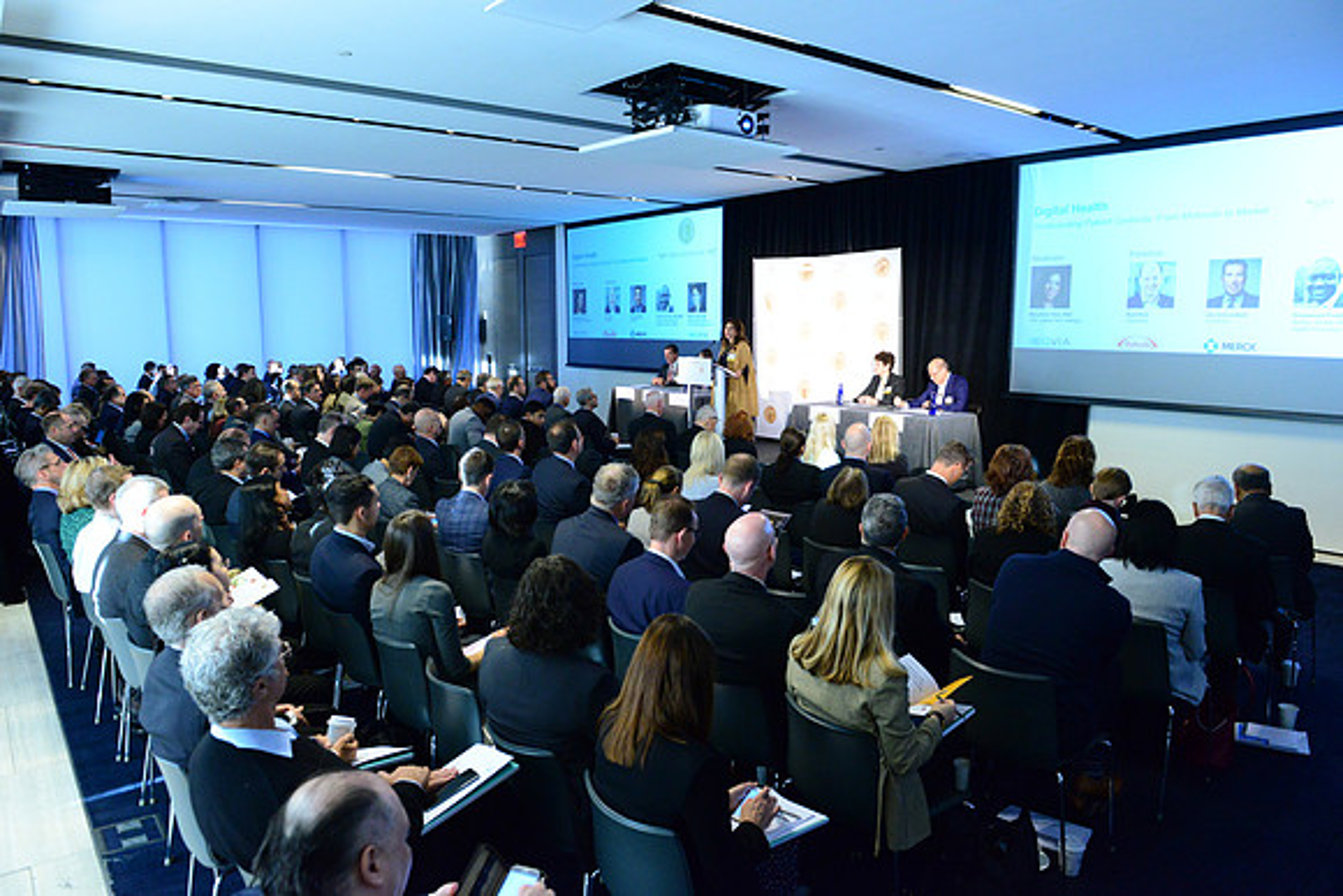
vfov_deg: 53.2
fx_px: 896
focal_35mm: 24
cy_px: 448
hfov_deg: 73.7
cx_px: 672
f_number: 5.6
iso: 5000
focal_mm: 24
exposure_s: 1/60
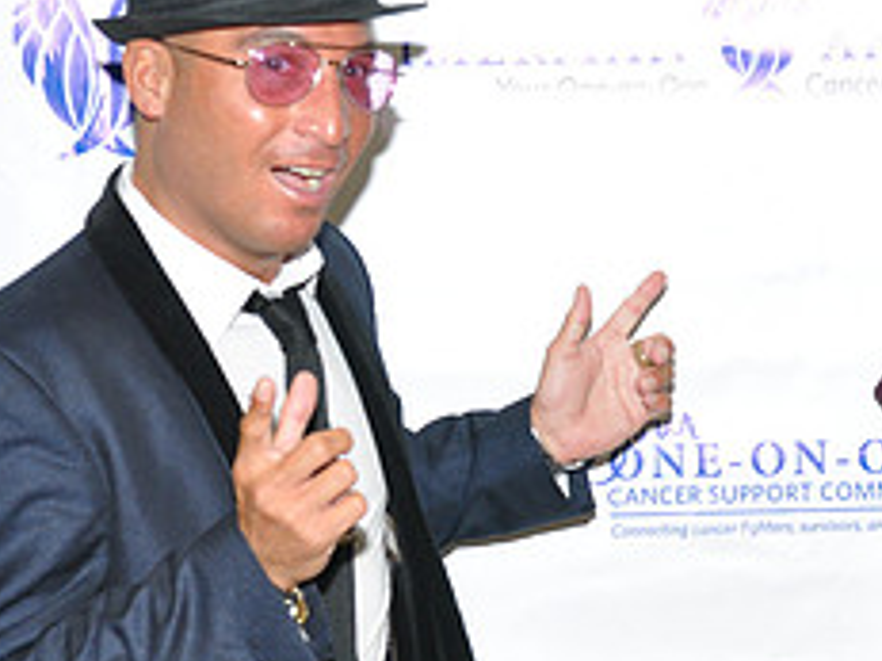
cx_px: 741
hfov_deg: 15.9
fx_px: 3132
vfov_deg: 12.0
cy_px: 380
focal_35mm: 123
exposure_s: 1/60
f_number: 5.6
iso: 640
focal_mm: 34
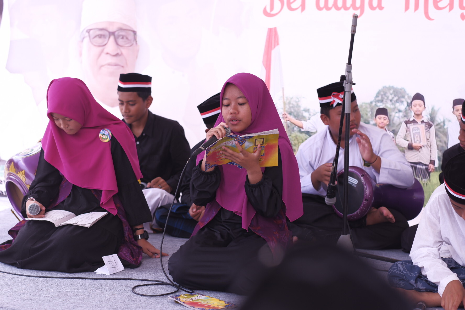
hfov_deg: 24.2
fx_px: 1085
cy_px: 155
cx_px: 232
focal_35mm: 84
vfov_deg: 16.3
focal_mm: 56
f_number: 2.8
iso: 200
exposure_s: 1/800
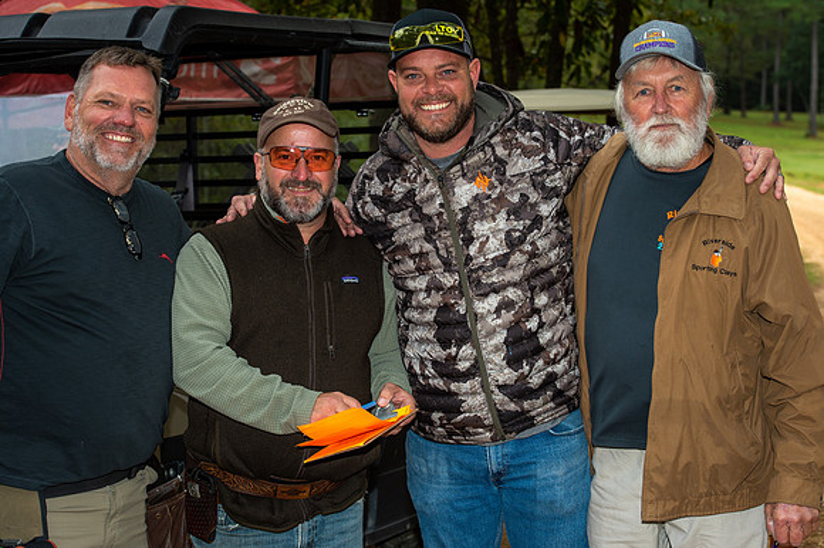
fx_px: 1601
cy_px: 274
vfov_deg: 19.4
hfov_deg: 28.9
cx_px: 412
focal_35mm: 70
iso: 320
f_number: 7.1
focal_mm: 70
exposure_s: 1/250
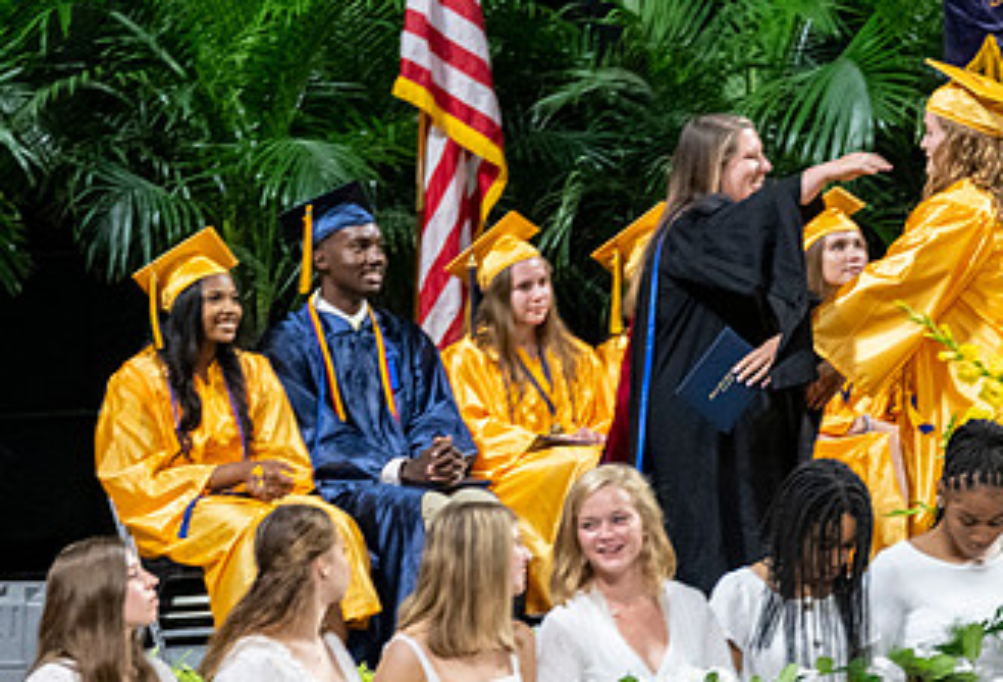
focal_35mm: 501
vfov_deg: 2.8
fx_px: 14043
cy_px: 402
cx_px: 653
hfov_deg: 4.1
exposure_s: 1/200
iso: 2000
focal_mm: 190
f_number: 4
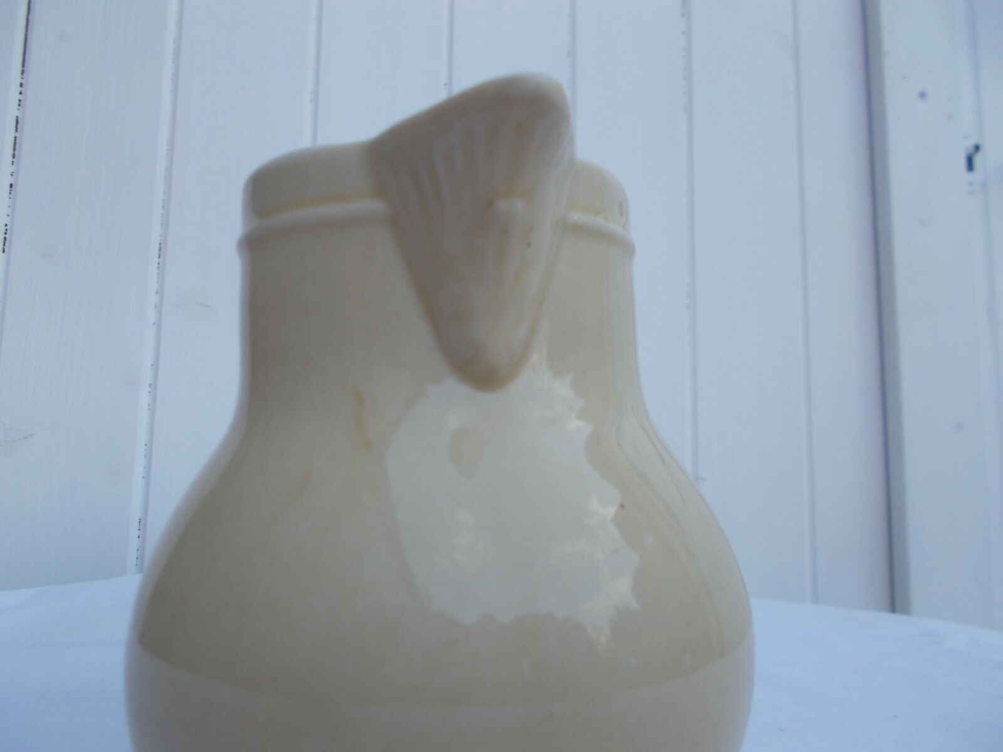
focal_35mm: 26
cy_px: 376
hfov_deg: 67.3
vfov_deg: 53.1
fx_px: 753
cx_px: 502
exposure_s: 1/200
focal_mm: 4.6
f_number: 3.2
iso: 80
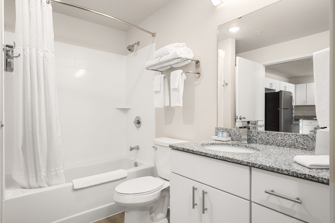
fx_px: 191
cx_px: 168
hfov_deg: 82.6
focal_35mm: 20
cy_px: 112
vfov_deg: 60.7
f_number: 11
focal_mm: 20.5
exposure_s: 1/5
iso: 400
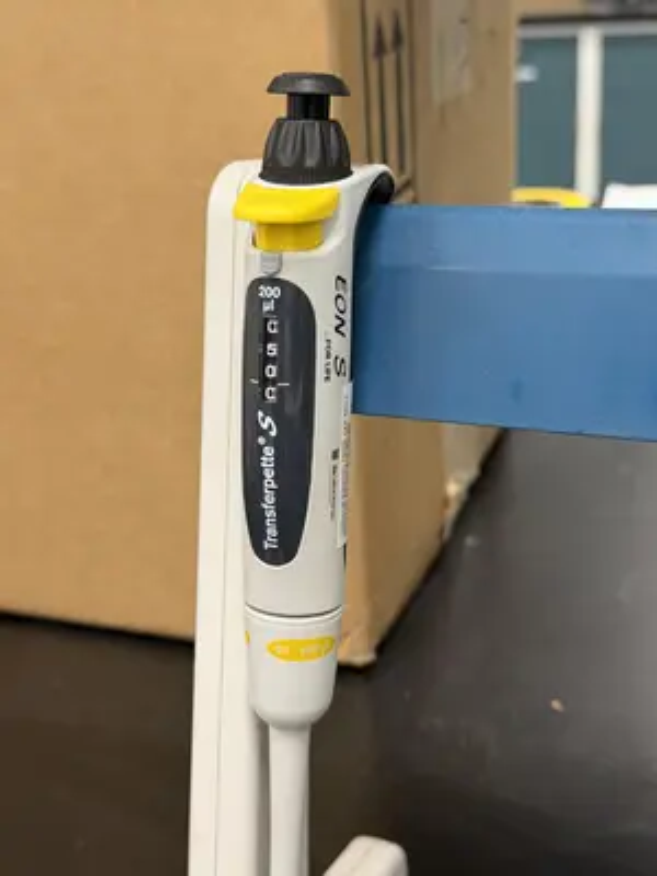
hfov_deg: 30.3
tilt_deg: -23.0
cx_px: 328
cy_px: 438
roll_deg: +4.5
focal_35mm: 48
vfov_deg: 39.7
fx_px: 1215
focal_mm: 6.76
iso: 160
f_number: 1.78
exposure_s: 1/60
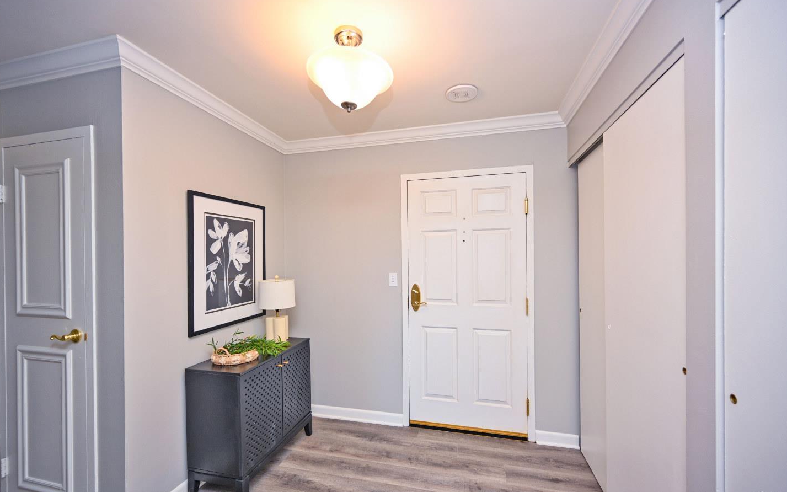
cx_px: 388
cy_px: 260
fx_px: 322
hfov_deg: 101.5
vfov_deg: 74.7
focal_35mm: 15
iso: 220
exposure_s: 1/60
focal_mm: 14
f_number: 4
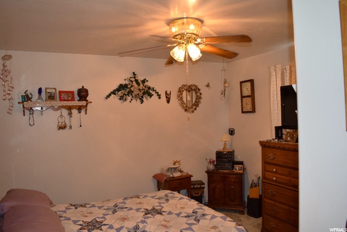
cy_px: 116
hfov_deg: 67.3
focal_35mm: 27
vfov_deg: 48.0
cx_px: 174
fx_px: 260
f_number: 4.5
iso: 800
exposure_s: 1/80
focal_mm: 18
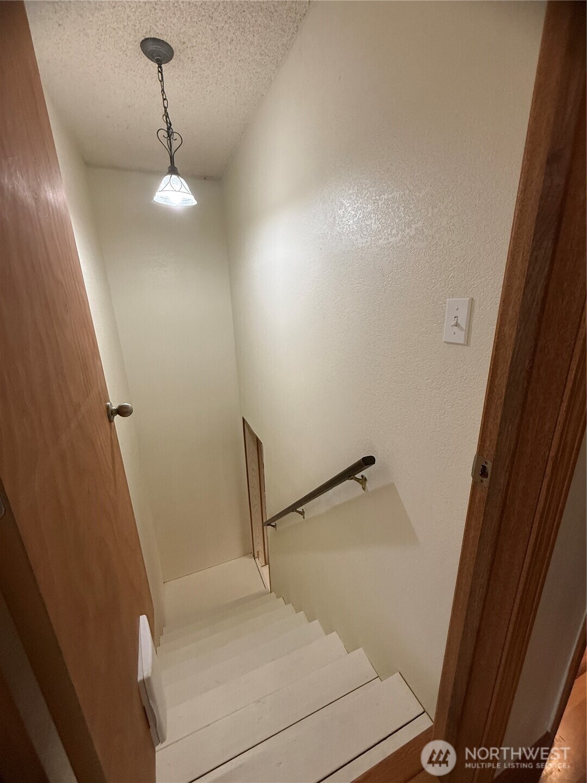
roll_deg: +1.6
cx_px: 294
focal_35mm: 14
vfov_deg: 102.1
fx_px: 317
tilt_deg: -16.4
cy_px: 392
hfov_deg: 85.7
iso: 250
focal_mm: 2.22
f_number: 2.2
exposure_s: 1/60
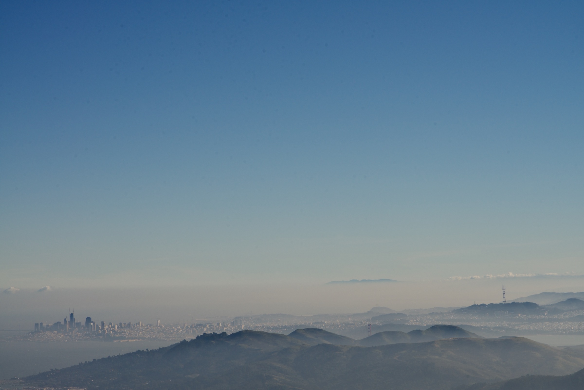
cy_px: 195
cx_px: 292
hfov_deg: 23.9
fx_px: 1379
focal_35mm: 85
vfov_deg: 16.1
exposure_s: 1/640
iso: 400
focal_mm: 85
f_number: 16
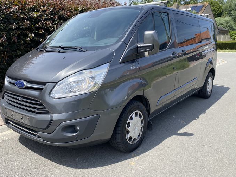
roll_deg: -1.1
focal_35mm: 31
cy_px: 84
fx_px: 211
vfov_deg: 45.4
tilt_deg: -12.0
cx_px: 117
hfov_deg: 58.4
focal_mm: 4.25
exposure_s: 1/1608
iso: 32
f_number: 1.8
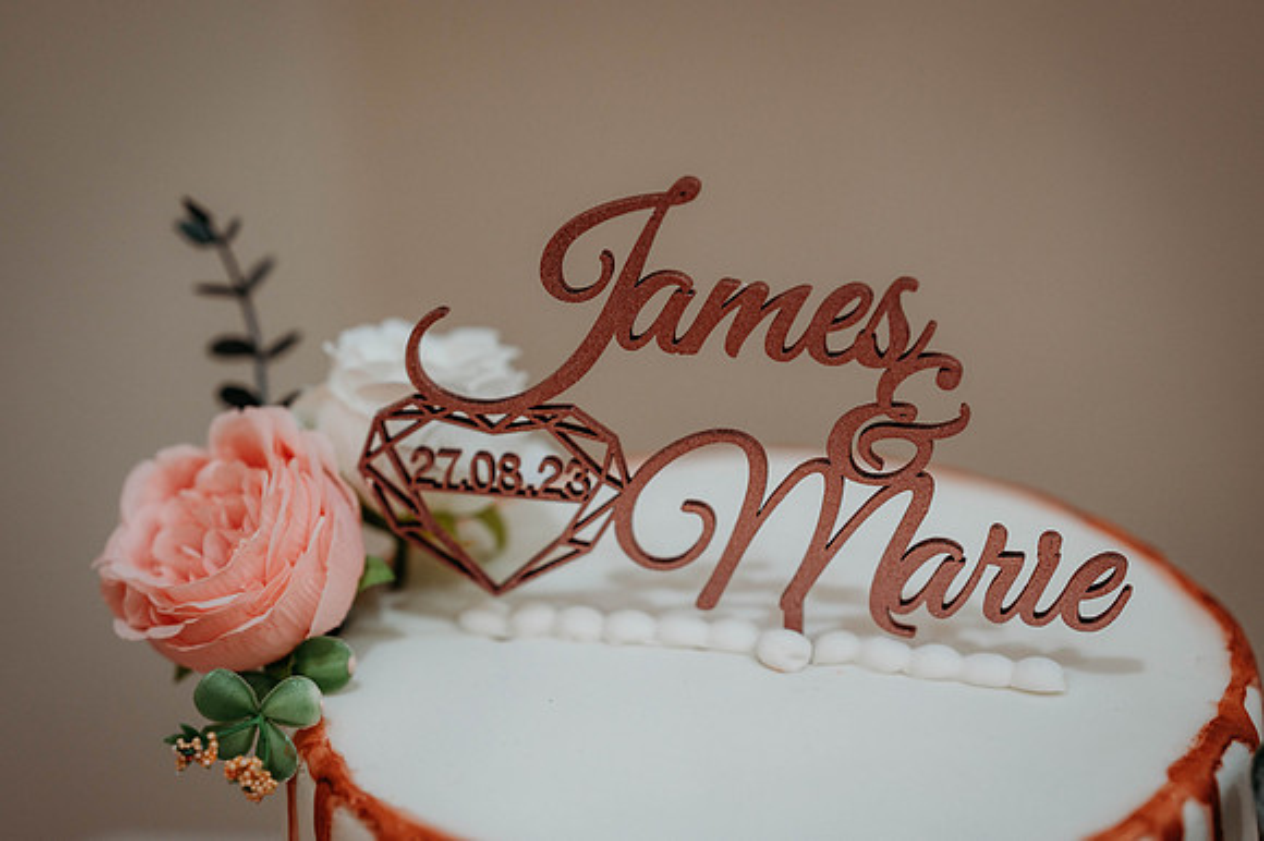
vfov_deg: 16.1
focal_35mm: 85
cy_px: 420
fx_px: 2983
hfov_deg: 23.9
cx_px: 632
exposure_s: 1/200
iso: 500
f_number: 2.5
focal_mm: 85
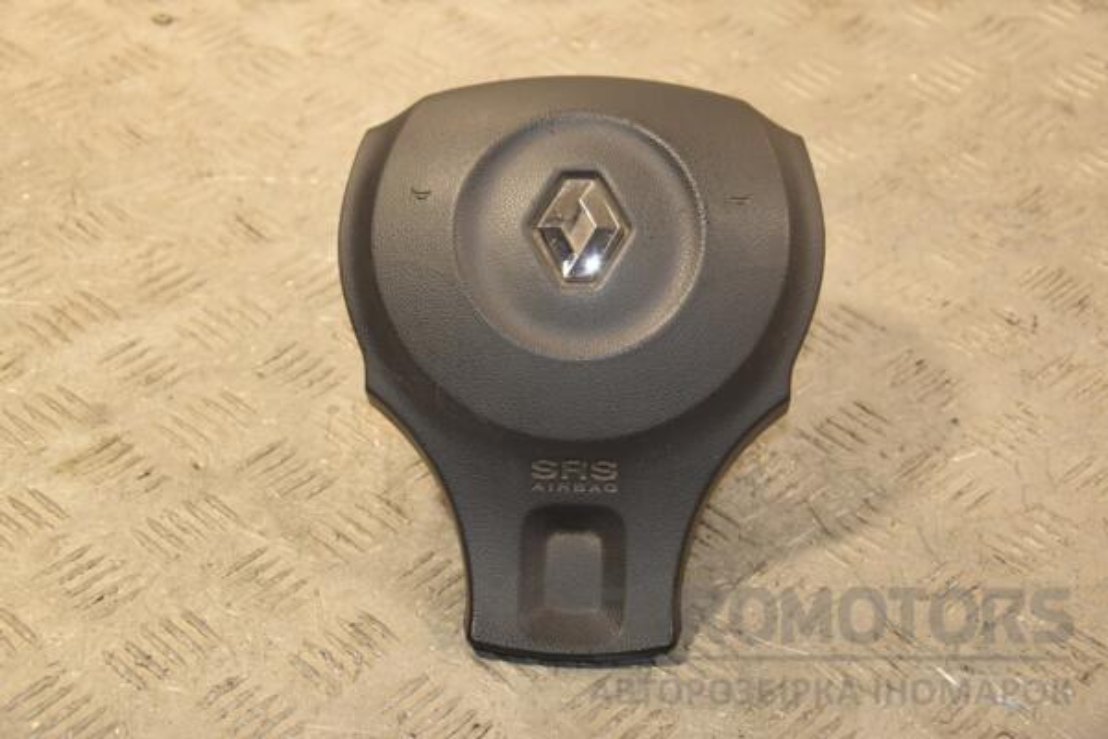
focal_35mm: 78
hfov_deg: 26.0
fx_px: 2400
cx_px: 554
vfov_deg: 17.5
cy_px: 370
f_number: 5.6
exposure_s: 1/200
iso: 800
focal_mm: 52
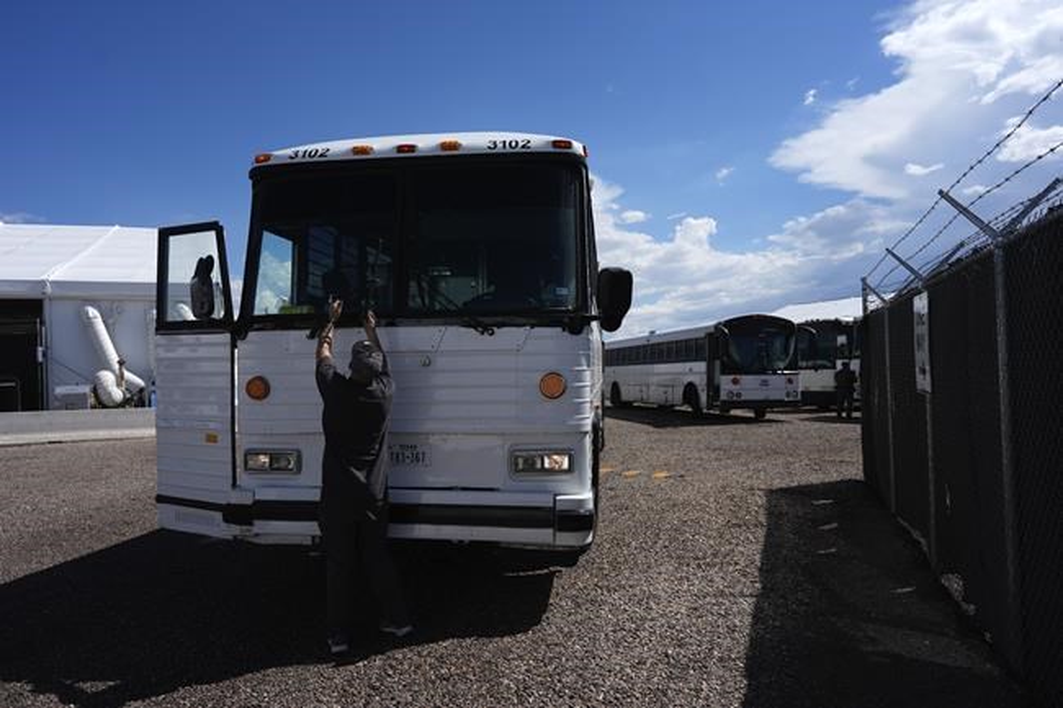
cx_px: 532
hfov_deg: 73.8
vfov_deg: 53.1
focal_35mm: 24
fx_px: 708
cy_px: 354
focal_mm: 24
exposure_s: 1/4000
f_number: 5
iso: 250
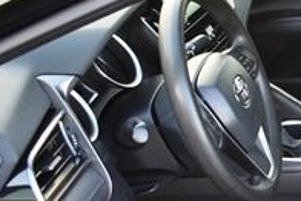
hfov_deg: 20.6
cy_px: 199
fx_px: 736
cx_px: 413
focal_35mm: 88
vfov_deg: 15.3
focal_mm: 18
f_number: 3.5
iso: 800
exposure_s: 1/125
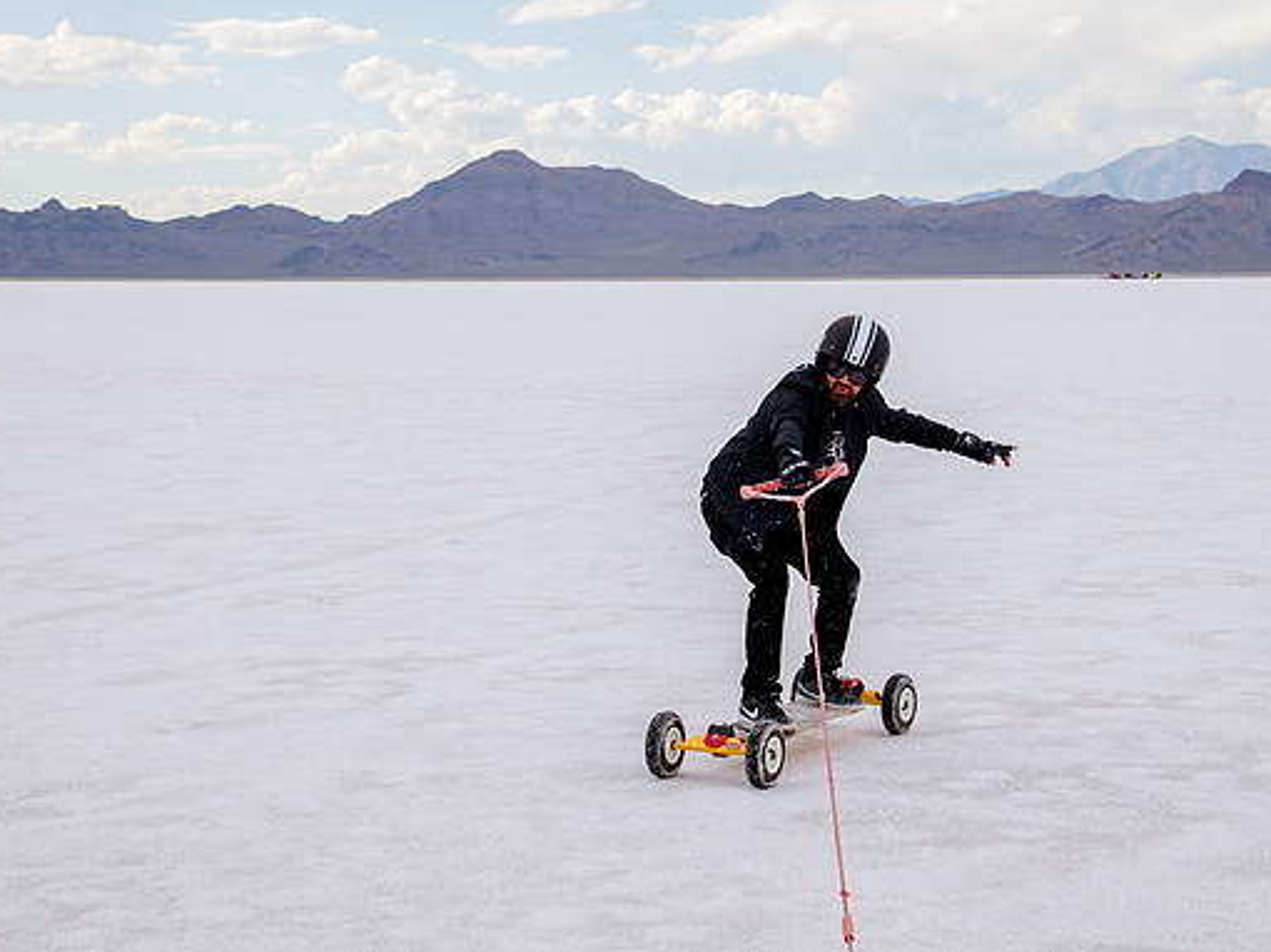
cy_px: 400
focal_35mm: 69
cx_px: 670
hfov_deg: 28.2
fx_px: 2532
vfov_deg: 21.3
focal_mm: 52
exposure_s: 1/400
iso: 100
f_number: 8
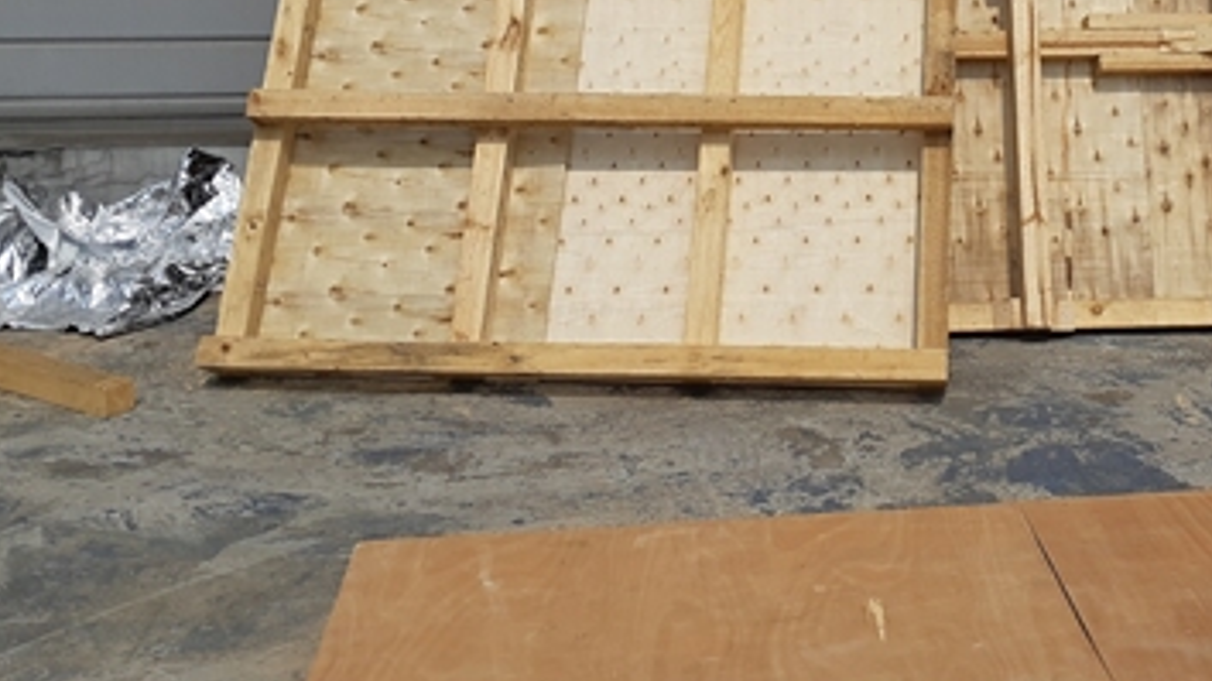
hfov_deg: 41.4
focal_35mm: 48
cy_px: 31
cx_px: 931
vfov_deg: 24.0
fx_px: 1542
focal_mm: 3.93
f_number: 1.7
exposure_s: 1/4878
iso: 40
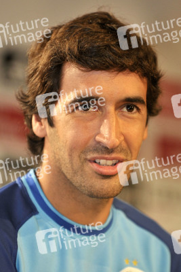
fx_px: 1507
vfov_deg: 10.3
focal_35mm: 200
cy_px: 136
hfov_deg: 6.9
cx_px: 90
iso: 800
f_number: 2.8
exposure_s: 1/160
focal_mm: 200
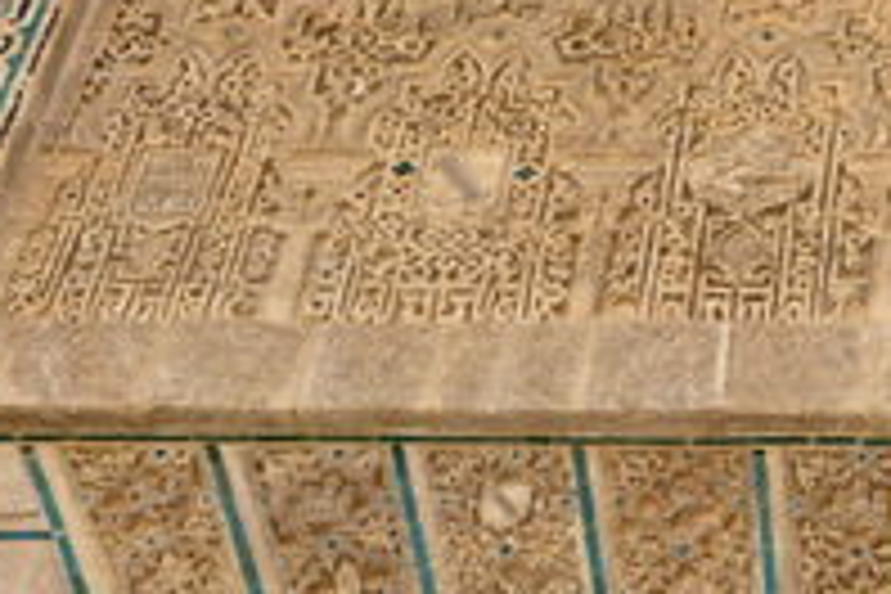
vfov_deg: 13.0
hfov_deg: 18.7
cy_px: 430
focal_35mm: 105
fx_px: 2599
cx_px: 990
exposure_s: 1/320
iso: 125
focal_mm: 7.3
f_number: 4.7
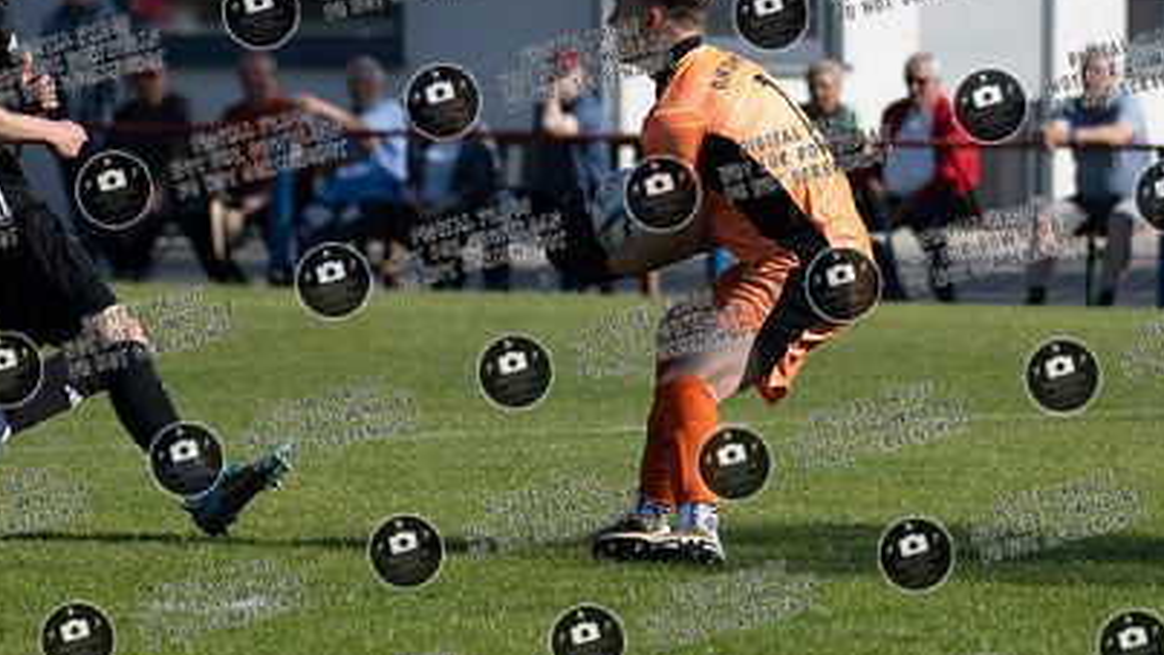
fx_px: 13091
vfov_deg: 2.9
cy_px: 200
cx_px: 725
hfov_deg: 5.1
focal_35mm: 424
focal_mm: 220
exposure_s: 1/1600
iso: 250
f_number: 5.6
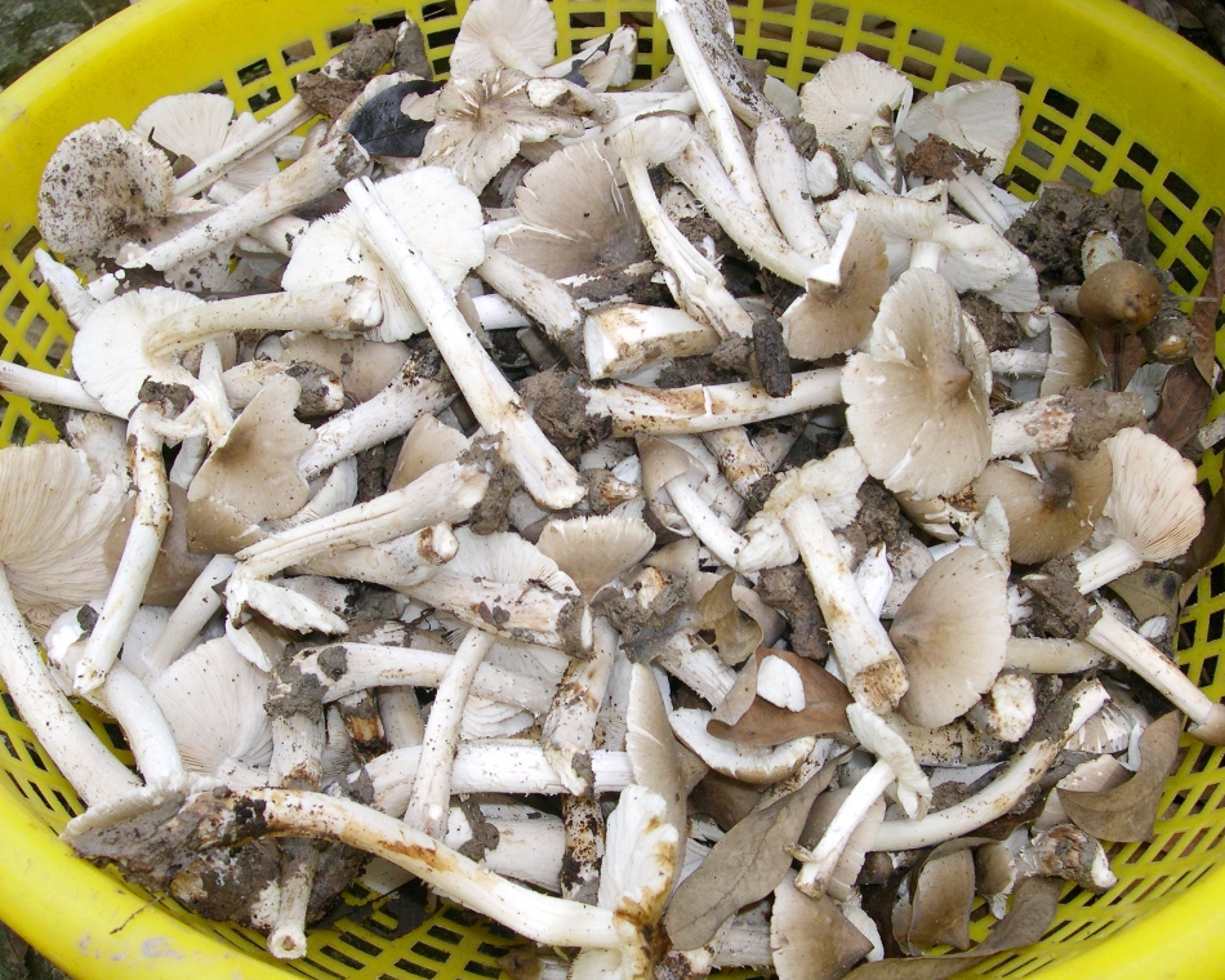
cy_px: 489
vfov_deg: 37.3
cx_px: 602
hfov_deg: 45.8
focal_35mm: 40
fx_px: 1450
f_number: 7.6
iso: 100
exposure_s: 1/67.5
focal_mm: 8
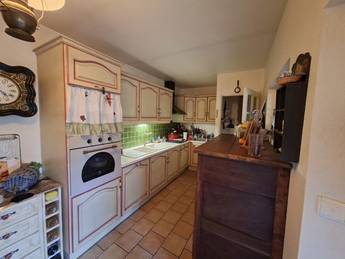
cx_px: 172
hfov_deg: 106.2
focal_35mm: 13
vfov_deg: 89.9
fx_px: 130
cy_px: 130
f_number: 2.2
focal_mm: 1.74
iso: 400
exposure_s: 1/24
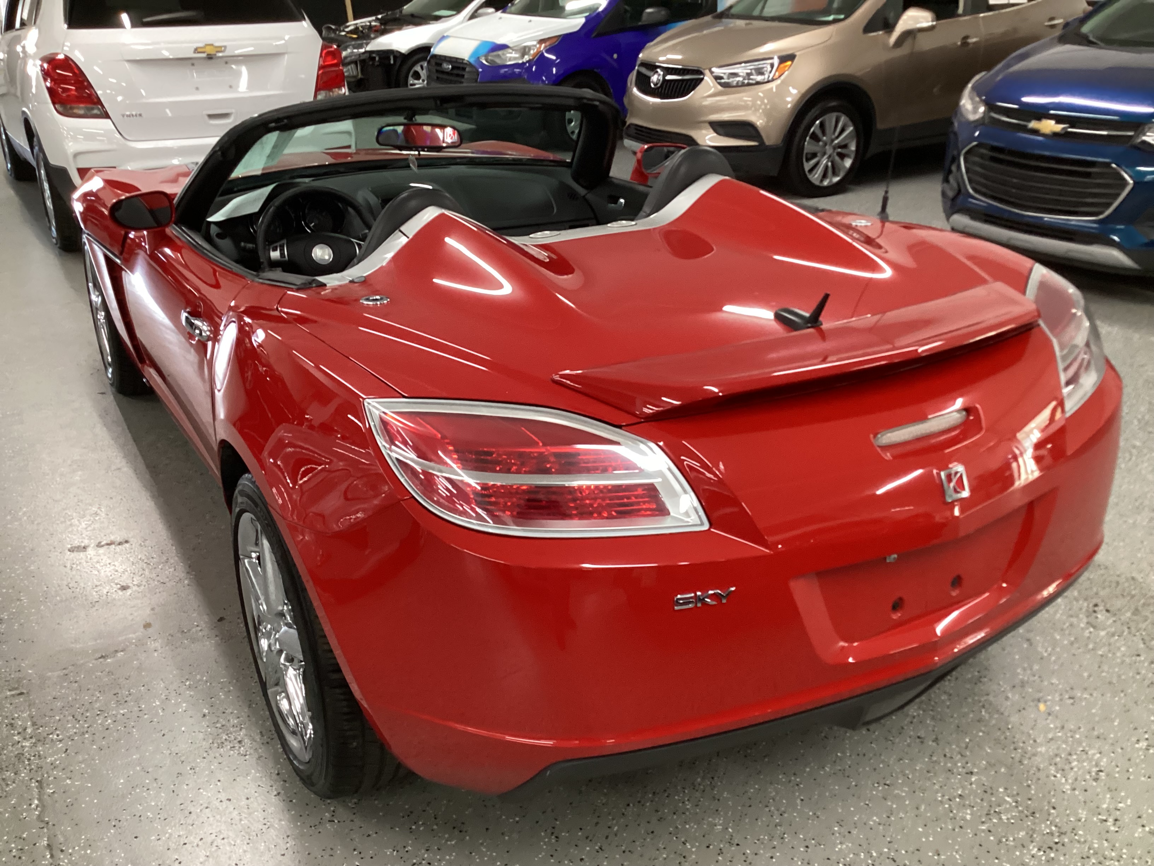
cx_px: 577
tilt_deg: -24.8
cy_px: 433
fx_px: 1033
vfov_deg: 45.4
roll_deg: -1.1
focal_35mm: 31
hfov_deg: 58.4
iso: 320
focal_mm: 3.3
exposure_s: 1/60
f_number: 2.4
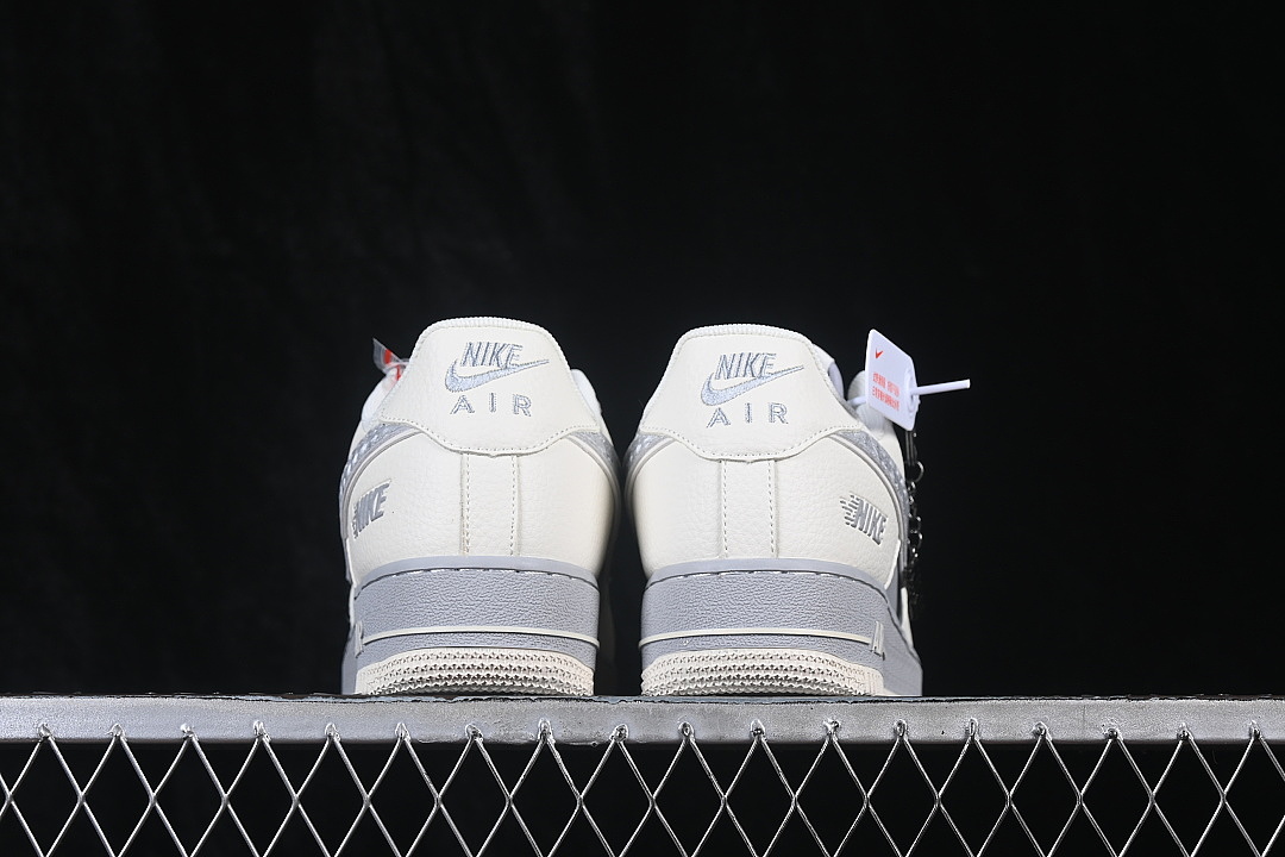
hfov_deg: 27.0
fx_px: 2677
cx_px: 642
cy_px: 428
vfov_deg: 18.2
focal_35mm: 75
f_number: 8
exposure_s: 1/80
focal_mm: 50
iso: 160
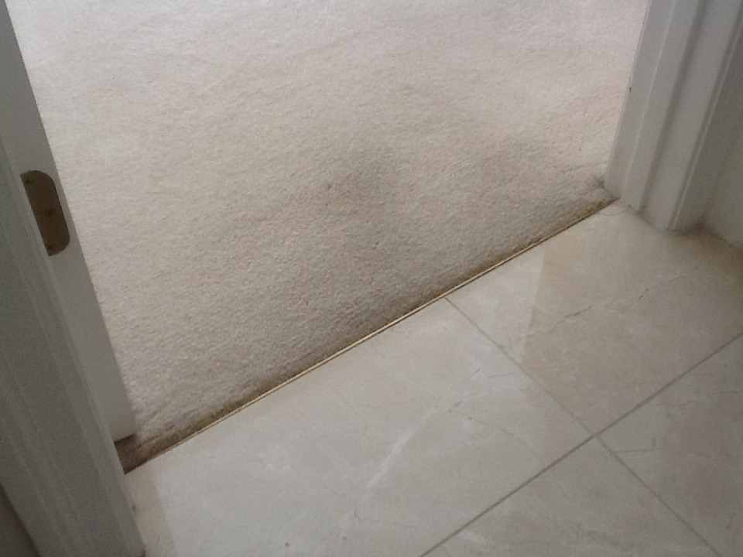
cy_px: 278
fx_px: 687
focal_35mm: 32
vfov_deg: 44.2
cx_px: 372
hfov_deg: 56.8
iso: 80
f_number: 2.4
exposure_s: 1/30
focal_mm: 2.03
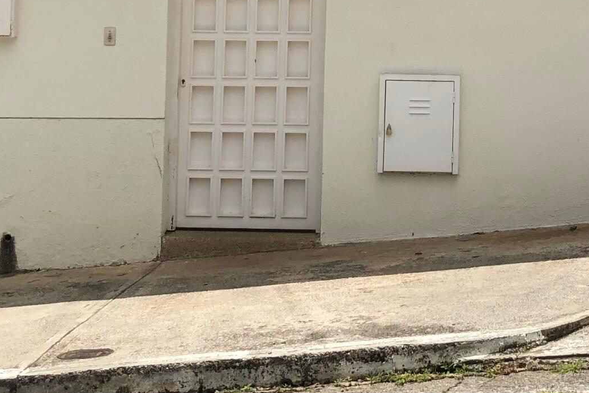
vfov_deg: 15.5
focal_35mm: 84
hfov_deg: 23.8
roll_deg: -1.8
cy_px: -104
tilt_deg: +3.8
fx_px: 1374
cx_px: 466
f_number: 1.8
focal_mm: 4
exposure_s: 1/2525
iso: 20
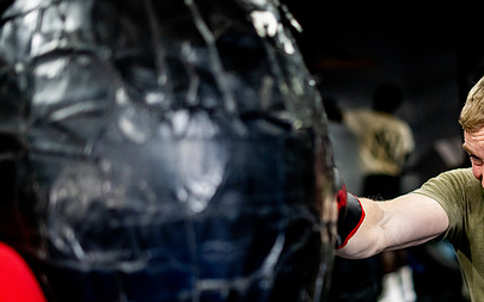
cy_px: 214
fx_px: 963
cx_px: 321
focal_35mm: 73
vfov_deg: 17.8
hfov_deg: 28.0
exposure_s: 1/500
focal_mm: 50
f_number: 1.8
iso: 4000
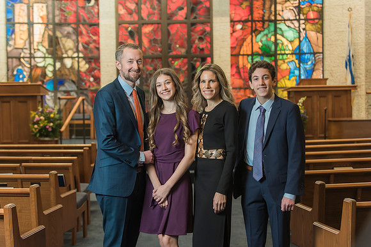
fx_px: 737
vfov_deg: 19.1
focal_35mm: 71
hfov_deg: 28.3
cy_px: 121
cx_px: 182
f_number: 4
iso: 1250
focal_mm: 70
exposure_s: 1/125
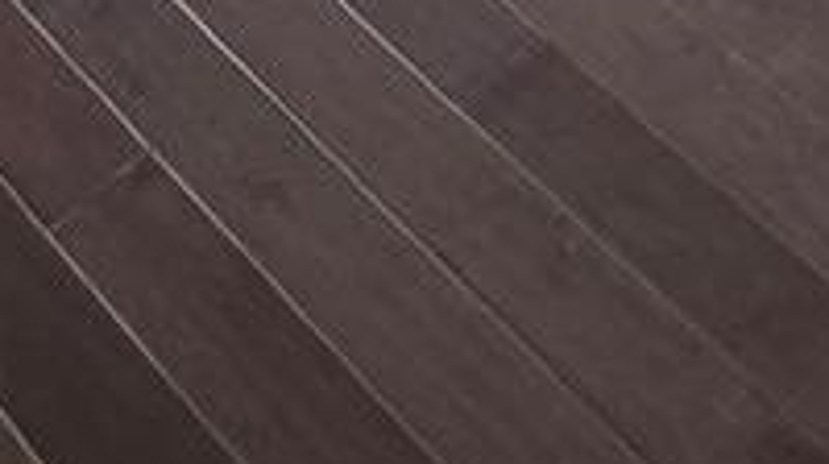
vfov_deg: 6.8
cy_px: -1715
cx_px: -17
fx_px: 2240
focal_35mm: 102
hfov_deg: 20.3
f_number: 1.9
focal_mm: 2.2
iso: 200
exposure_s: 1/120
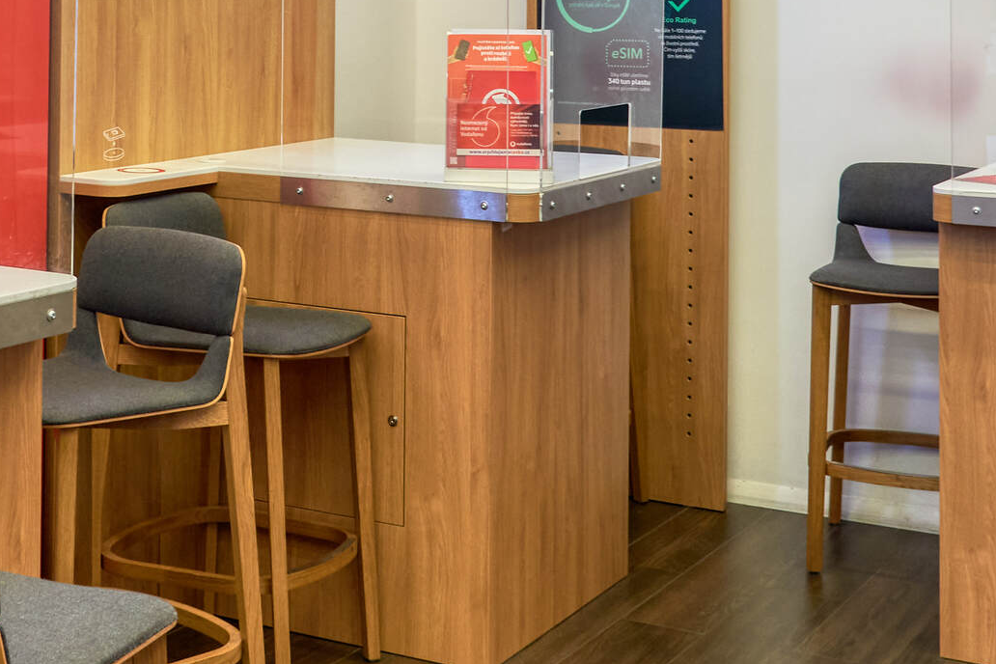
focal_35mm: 70
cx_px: 280
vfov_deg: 18.6
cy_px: -95
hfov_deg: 28.5
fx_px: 1937
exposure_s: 1/30
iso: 720
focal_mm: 24
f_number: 8
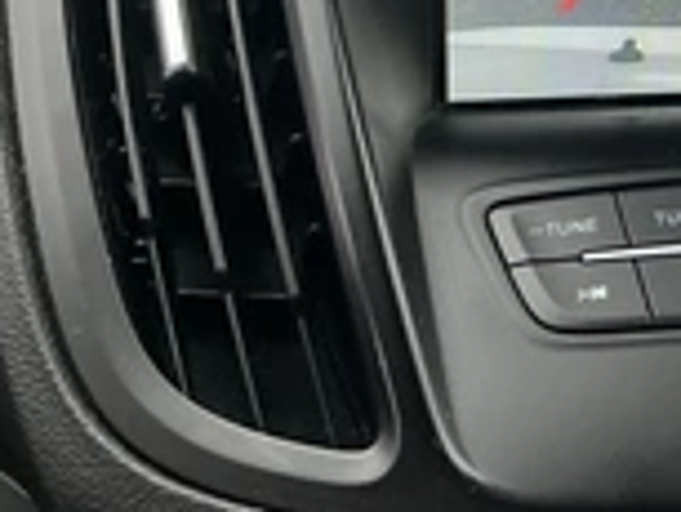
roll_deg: -1.4
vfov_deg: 19.0
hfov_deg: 24.6
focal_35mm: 73
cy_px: -116
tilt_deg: -16.7
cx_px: 770
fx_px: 1437
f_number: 1.8
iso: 64
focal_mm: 3
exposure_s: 1/122
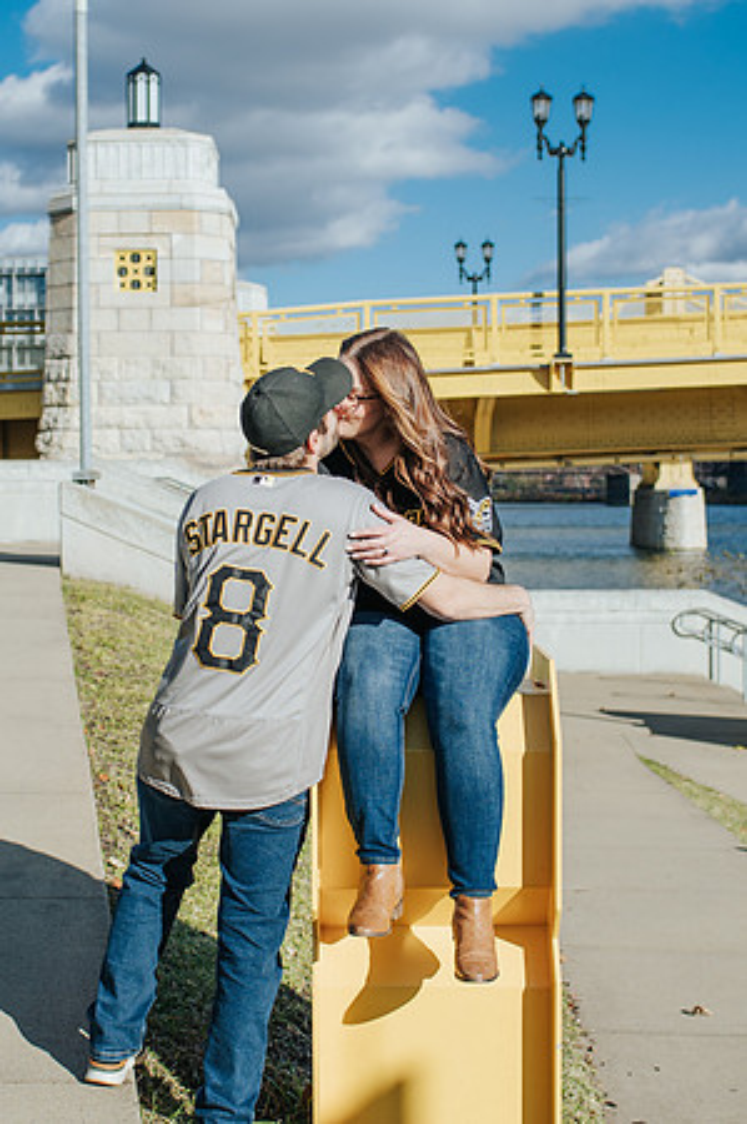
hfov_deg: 23.3
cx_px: 306
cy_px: 505
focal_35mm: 58
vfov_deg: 34.6
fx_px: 1806
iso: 100
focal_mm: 35
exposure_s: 1/1600
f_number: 3.5
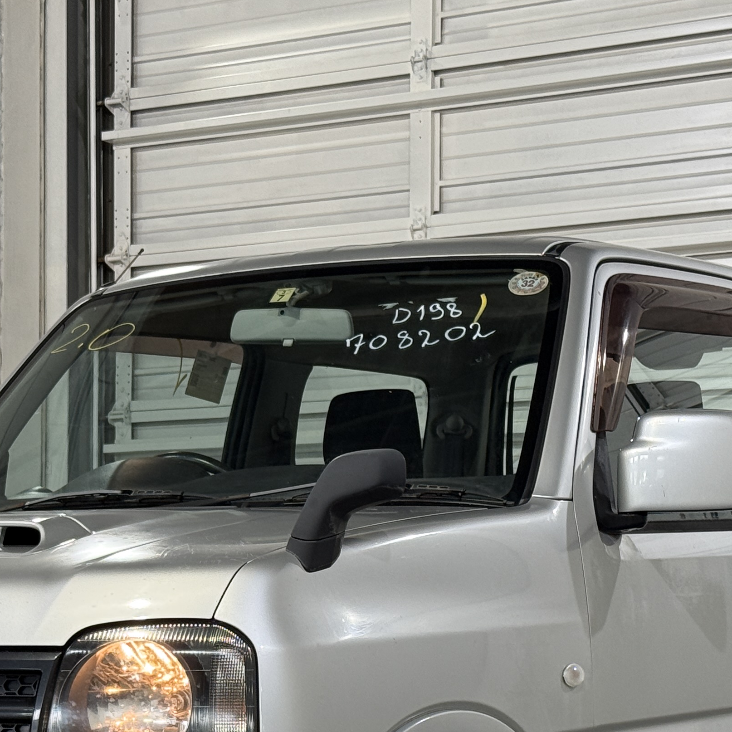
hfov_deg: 16.4
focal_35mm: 106
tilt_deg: +0.7
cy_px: 635
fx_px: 2536
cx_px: 255
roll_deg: -0.1
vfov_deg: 16.2
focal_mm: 6.76
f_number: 1.78
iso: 80
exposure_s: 1/60
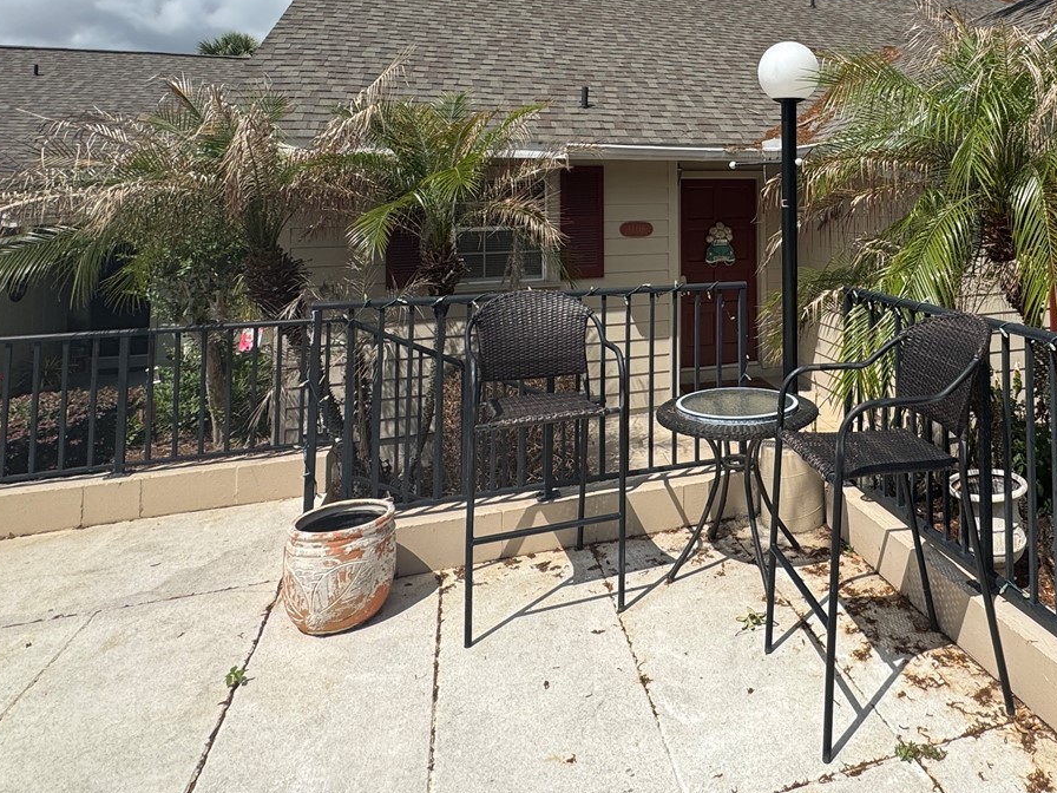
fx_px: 763
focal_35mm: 25
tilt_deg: +3.7
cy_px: 146
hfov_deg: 65.6
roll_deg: +0.7
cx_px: 779
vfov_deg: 51.1
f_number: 2.2
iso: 50
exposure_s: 1/2415
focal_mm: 2.22
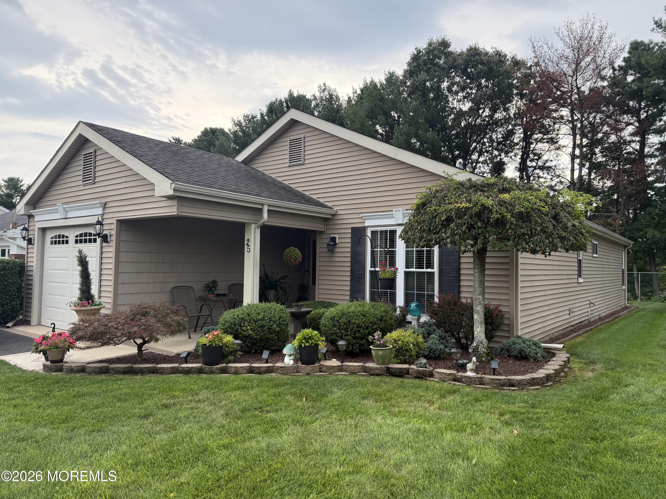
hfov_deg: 71.6
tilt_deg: +2.4
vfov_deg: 56.8
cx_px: 333
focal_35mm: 24
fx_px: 462
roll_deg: -0.8
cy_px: 250
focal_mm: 6.76
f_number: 1.78
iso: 100
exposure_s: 1/563
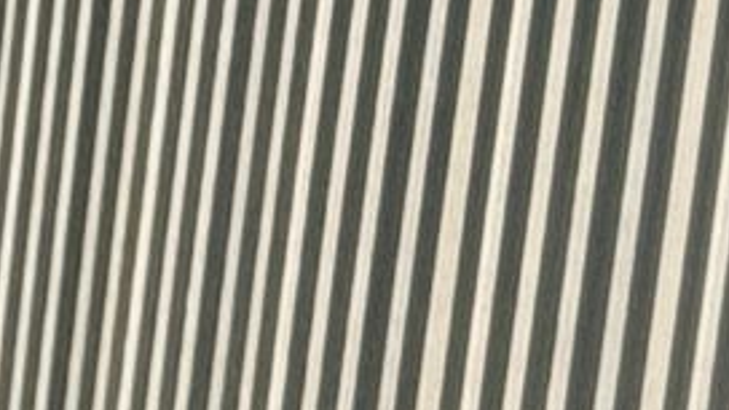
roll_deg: -4.4
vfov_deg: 2.3
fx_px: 9530
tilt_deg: -13.4
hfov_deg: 4.2
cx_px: -1399
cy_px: -2532
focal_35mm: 493
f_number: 1.78
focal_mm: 6.76
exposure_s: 1/40
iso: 250
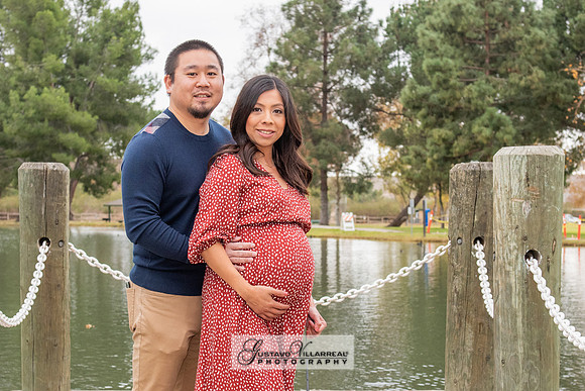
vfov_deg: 16.2
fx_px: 1365
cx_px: 263
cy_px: 254
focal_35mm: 84
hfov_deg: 24.2
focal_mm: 40
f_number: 5
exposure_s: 1/125
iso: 500
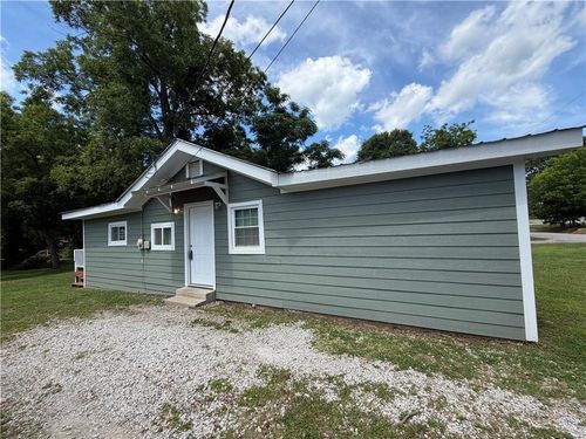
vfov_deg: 85.7
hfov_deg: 102.1
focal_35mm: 14
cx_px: 293
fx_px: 237
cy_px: 220
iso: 40
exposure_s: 1/770
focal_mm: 2.22
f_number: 2.2
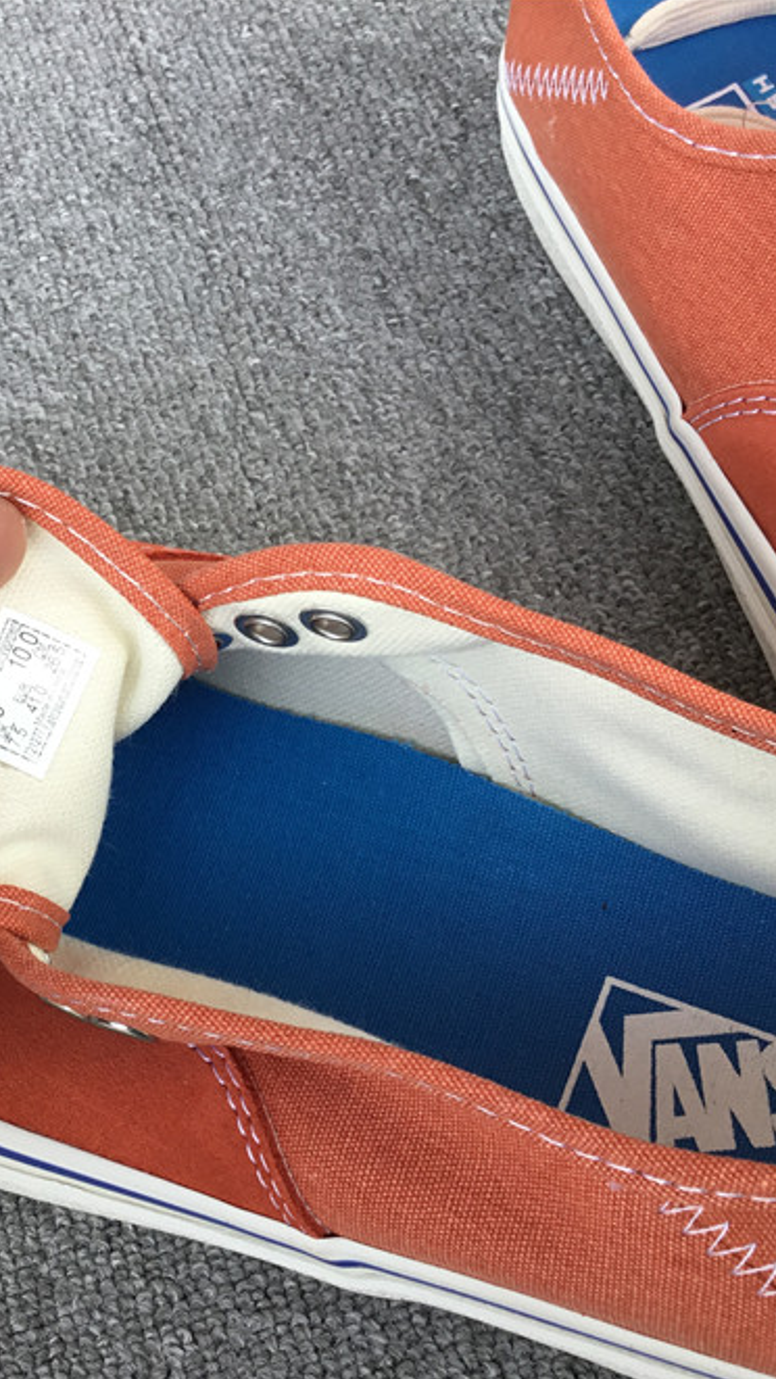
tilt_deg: -60.5
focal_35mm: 46
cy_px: 700
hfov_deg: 25.6
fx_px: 1682
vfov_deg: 44.6
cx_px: 186
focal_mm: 3.3
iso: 25
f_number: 2.4
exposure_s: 1/136
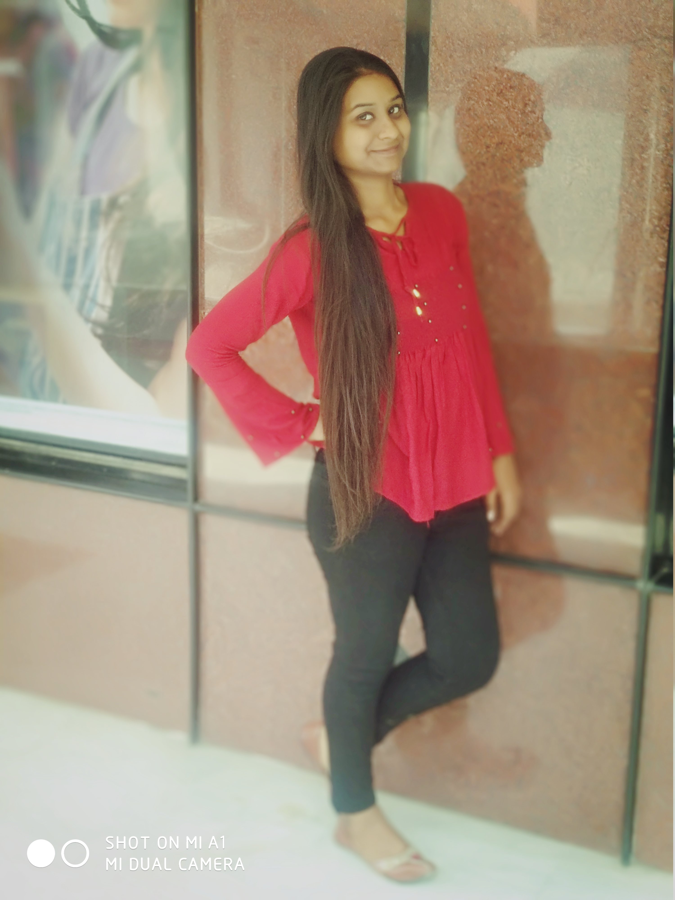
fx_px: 1352
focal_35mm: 52
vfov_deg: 36.8
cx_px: 338
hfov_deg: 28.0
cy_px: 450
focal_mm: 5.99
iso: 320
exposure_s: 1/50
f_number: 2.6
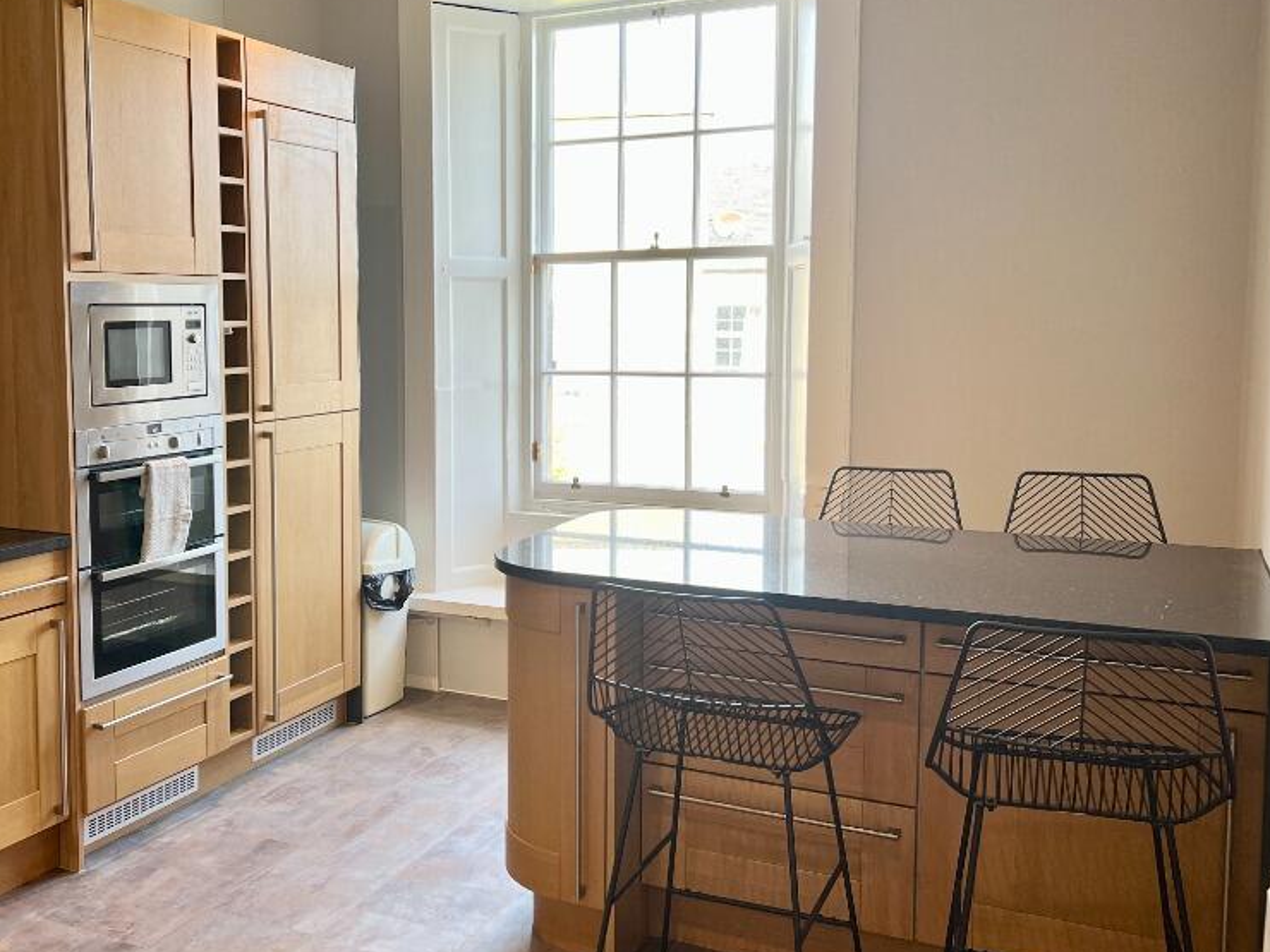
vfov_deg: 39.6
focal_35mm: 36
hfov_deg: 50.6
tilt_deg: -3.8
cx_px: 438
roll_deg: +0.9
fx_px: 1321
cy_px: 413
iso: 64
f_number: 1.5
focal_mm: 5.7
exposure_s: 1/100
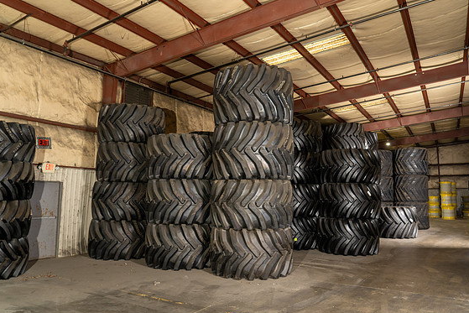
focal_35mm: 27
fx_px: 352
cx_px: 238
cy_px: 156
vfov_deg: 48.0
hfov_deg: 67.4
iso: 1000
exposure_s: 1/60
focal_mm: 26
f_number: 4
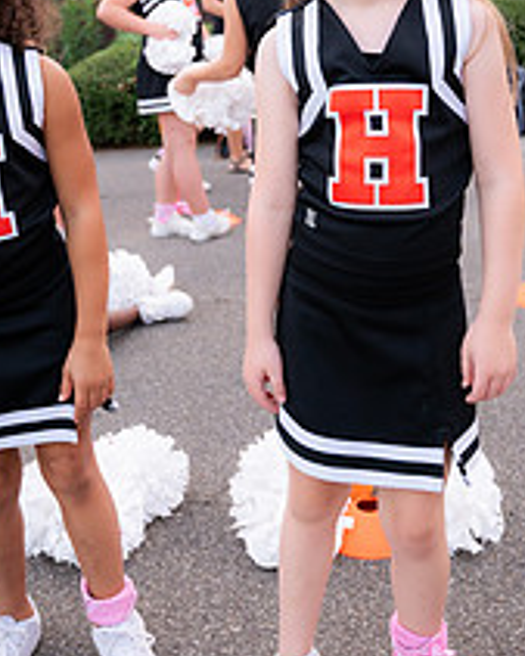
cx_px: 266
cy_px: 177
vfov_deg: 37.9
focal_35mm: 48
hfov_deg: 31.5
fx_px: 932
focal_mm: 24
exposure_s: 1/400
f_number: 4
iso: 640
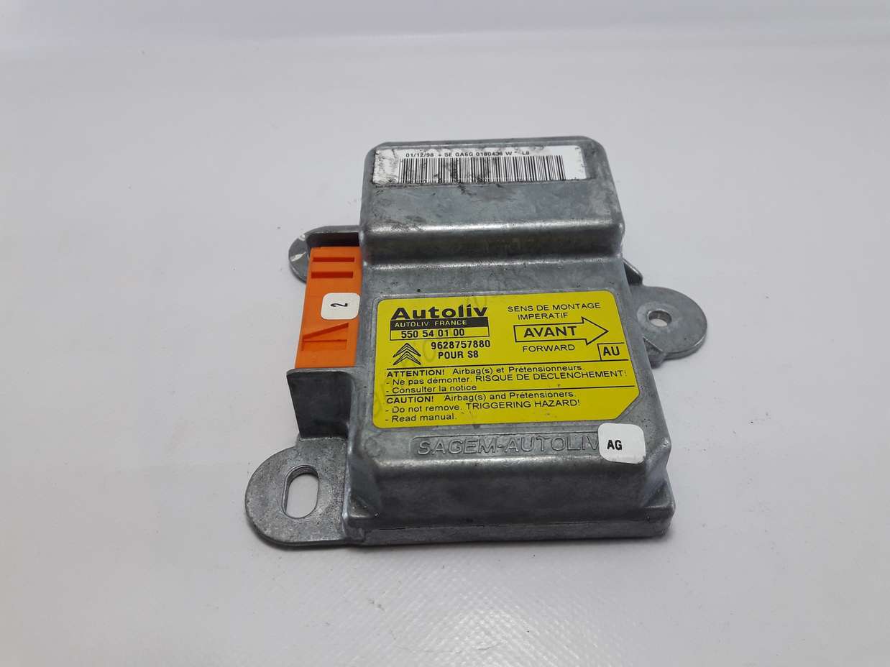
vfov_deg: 49.7
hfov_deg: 63.5
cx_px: 445
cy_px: 334
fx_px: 720
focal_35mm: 28
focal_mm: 3.7
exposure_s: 1/100
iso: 64
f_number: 1.9
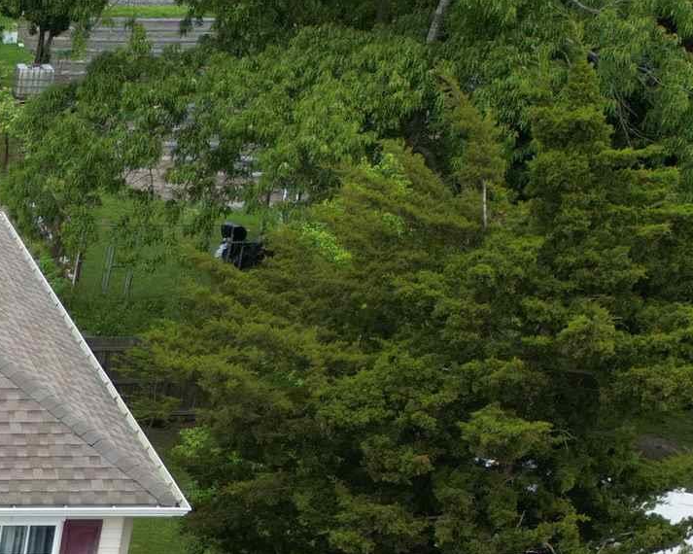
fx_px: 2071
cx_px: -473
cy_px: 947
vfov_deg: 13.8
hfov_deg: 16.5
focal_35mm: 101
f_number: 1.7
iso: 110
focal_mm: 6.72
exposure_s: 1/1500
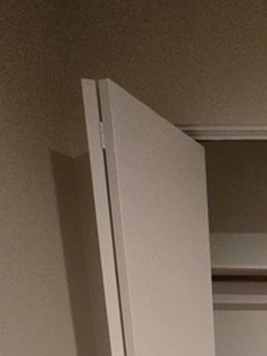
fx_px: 339
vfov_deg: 43.1
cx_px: 309
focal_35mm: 33
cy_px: 391
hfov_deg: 35.2
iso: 1250
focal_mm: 2.2
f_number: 2.2
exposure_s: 1/60
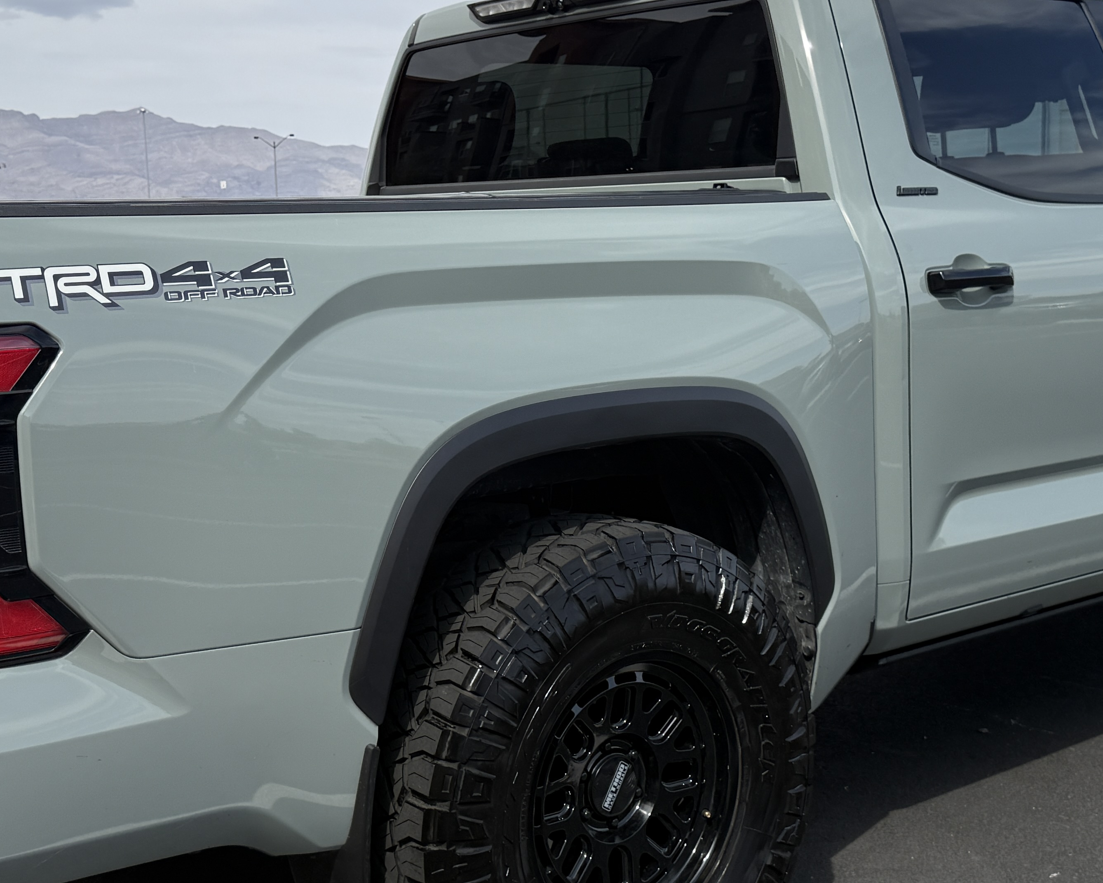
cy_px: 427
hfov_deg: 37.3
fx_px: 1632
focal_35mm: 50
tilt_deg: -6.5
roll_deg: +1.8
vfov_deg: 30.3
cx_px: 564
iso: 80
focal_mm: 6.76
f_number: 1.78
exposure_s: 1/4975
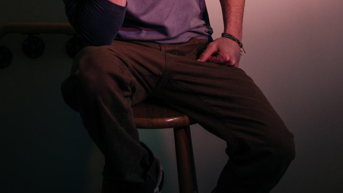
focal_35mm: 90
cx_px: 148
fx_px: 818
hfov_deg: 23.7
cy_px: -83
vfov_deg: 12.8
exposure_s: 1/2500
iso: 200
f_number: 3.2
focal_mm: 34
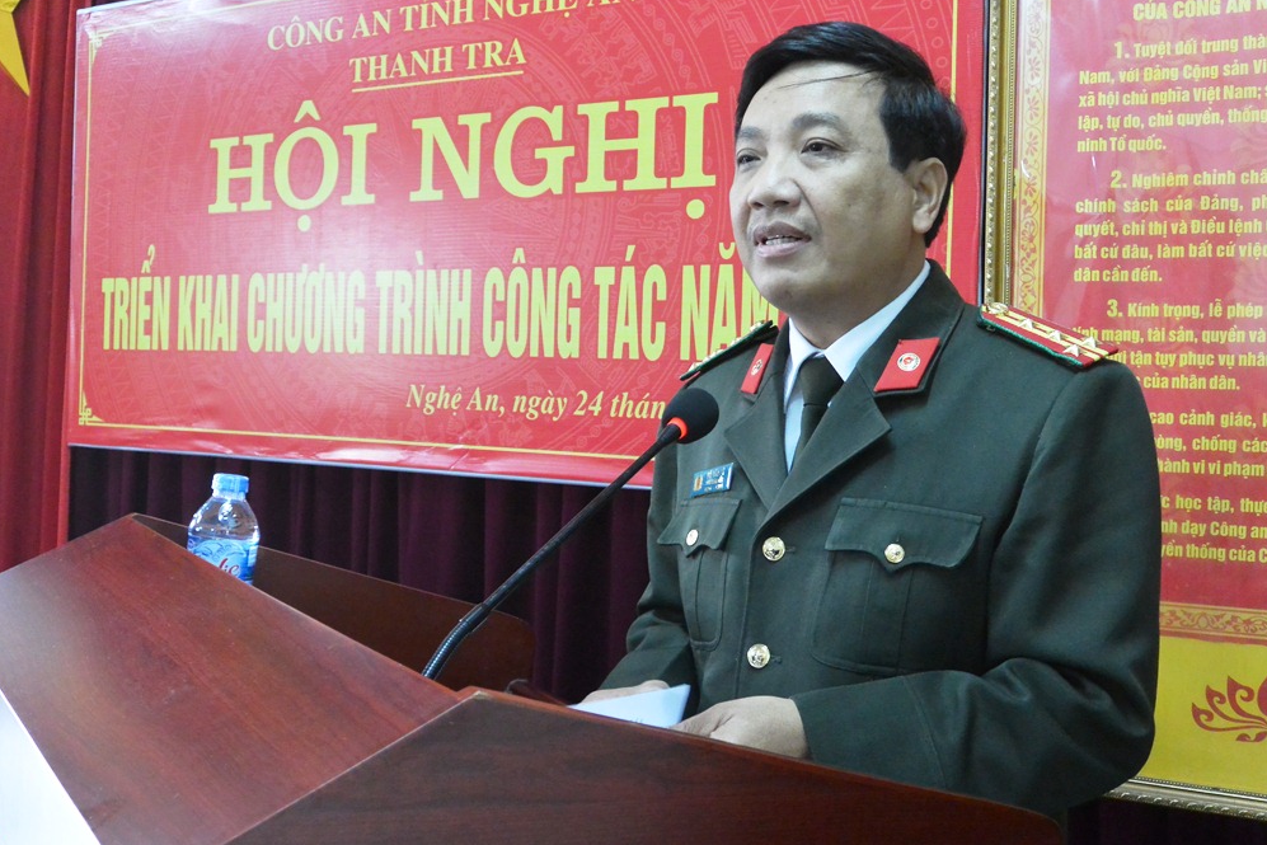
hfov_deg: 50.7
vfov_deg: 35.1
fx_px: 1337
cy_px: 415
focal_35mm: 38
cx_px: 640
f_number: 4
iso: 1400
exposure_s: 1/30
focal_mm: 14
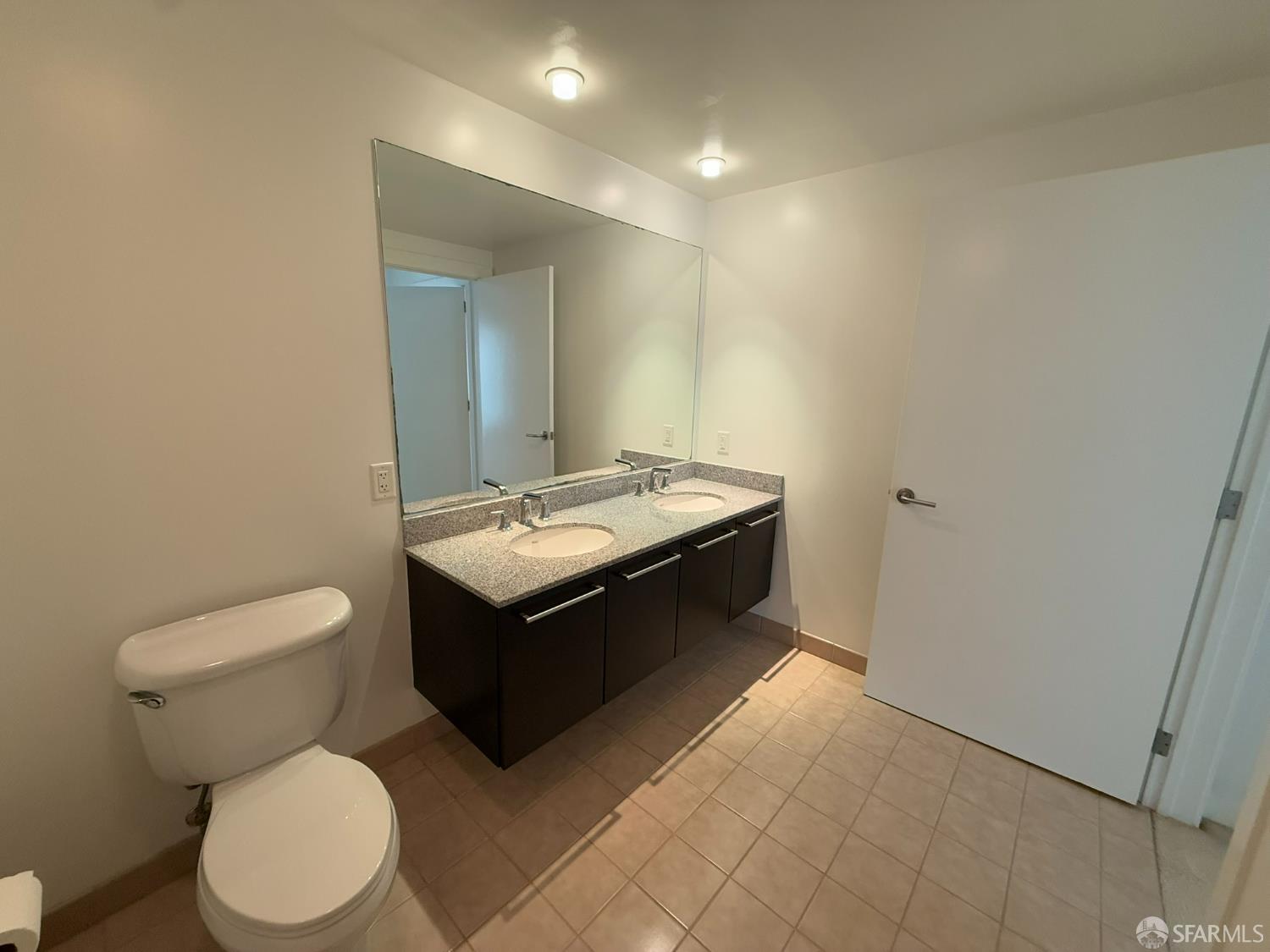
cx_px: 635
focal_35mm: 14
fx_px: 514
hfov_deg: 102.1
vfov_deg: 85.7
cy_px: 476
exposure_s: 1/60
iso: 200
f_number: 2.2
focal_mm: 2.22
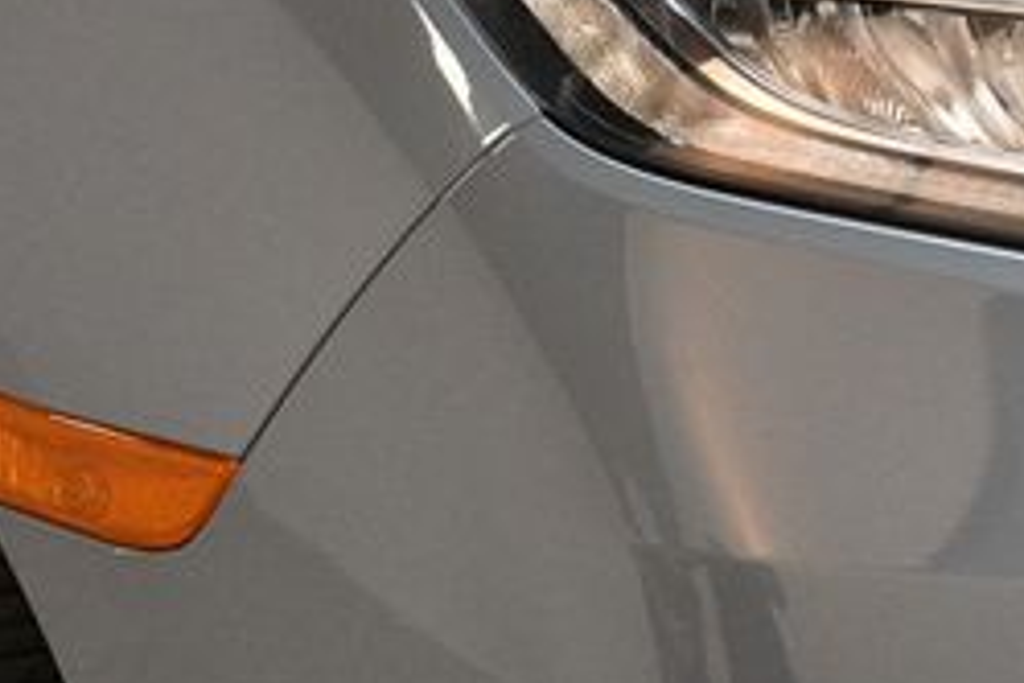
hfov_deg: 15.2
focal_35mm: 131
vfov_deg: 10.5
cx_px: 1168
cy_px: 235
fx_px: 3726
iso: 2000
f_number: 4.2
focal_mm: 34
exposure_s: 1/125
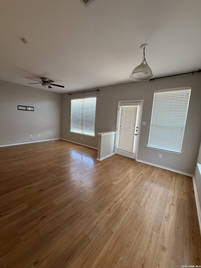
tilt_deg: -7.5
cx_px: 100
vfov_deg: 102.1
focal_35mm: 14
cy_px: 134
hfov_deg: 85.7
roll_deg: -3.7
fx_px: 108
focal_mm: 2.22
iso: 200
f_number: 2.2
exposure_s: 1/60
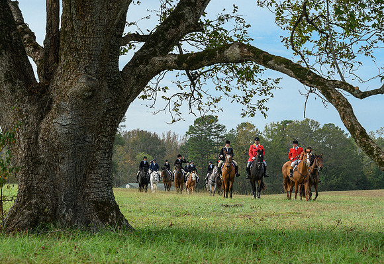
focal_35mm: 116
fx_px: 1252
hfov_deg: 17.4
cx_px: 217
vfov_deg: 12.0
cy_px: 144
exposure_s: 1/500
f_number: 6.3
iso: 400
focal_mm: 104
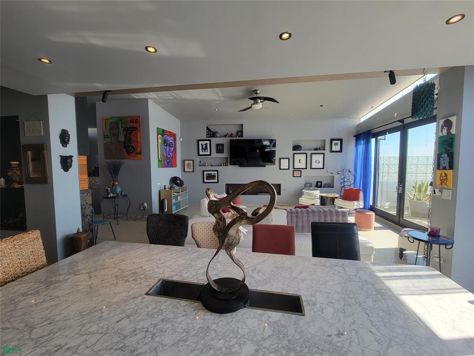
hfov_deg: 106.2
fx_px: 178
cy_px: 178
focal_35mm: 13
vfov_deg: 89.9
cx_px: 237
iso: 50
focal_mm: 2.2
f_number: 2.2
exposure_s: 1/123
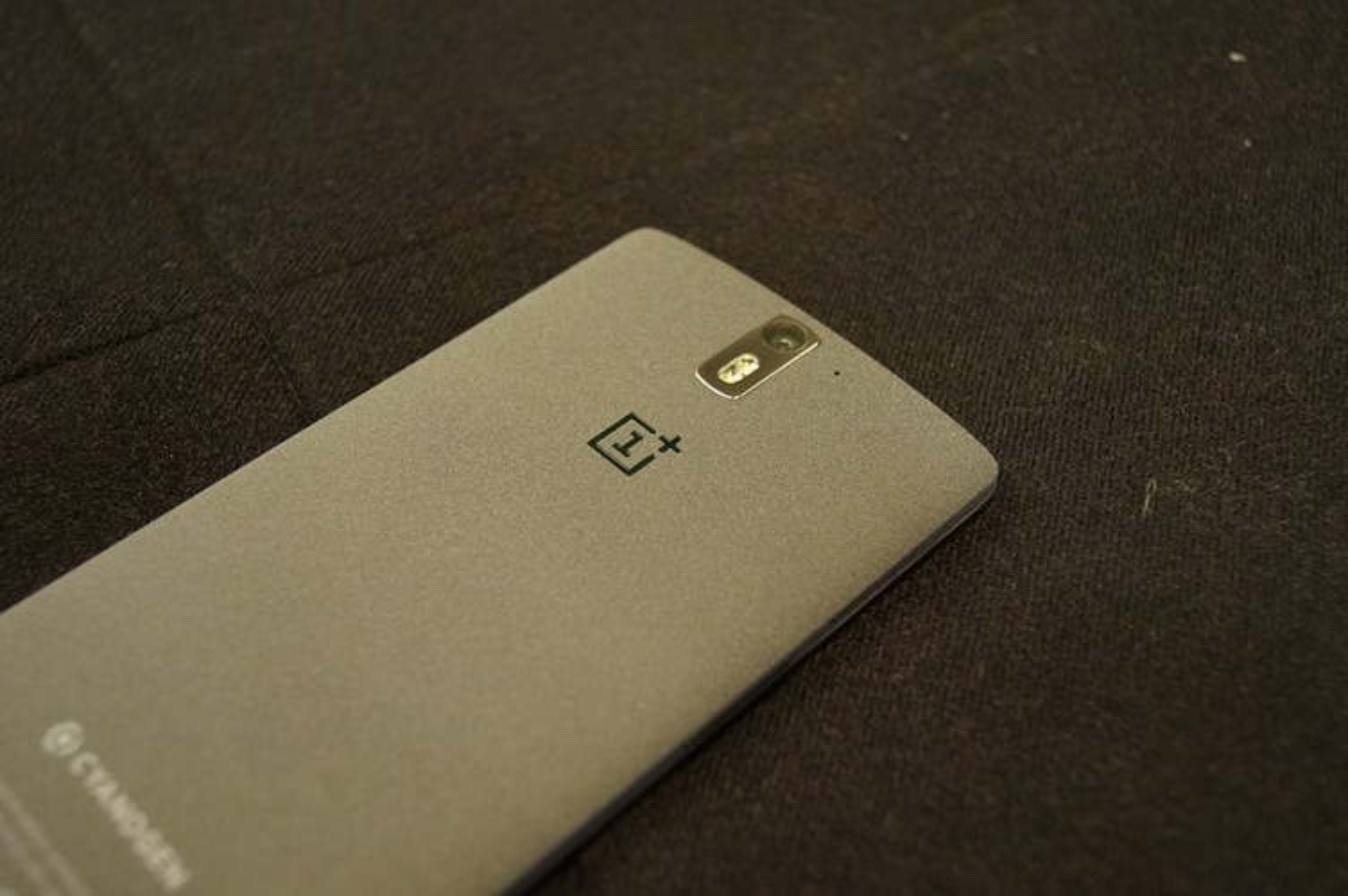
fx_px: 1571
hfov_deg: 46.4
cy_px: 448
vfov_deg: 31.8
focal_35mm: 42
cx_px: 674
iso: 1600
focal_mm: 28
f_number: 4.5
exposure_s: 1/20
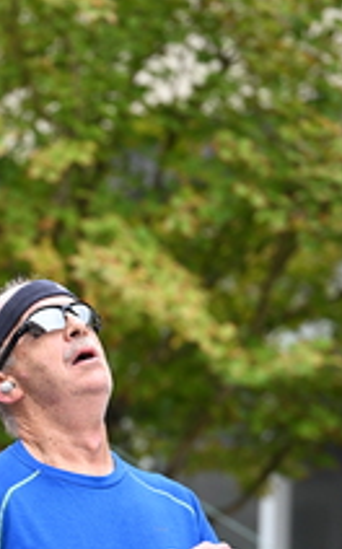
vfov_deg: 9.7
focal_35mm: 217
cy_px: 388
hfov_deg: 6.0
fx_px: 3245
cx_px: 22
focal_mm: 82
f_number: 2.8
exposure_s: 1/2000
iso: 800
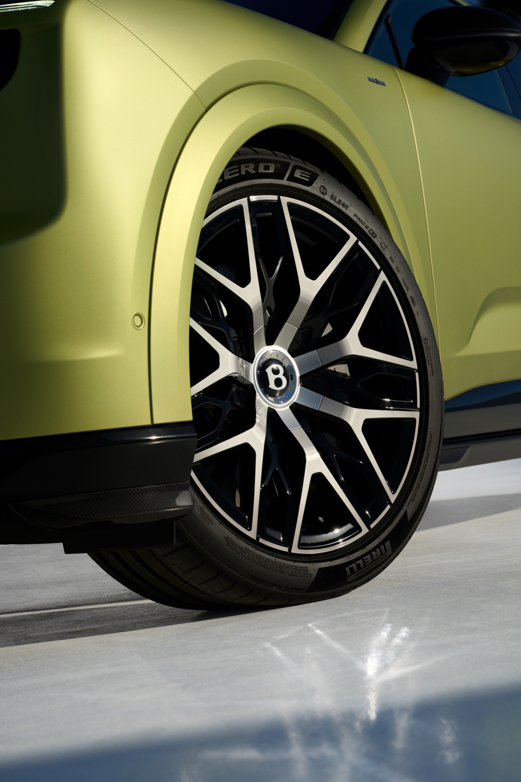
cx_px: 260
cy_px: 391
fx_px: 1389
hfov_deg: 21.2
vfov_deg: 31.4
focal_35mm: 64
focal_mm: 64
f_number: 8
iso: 80
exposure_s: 1/400
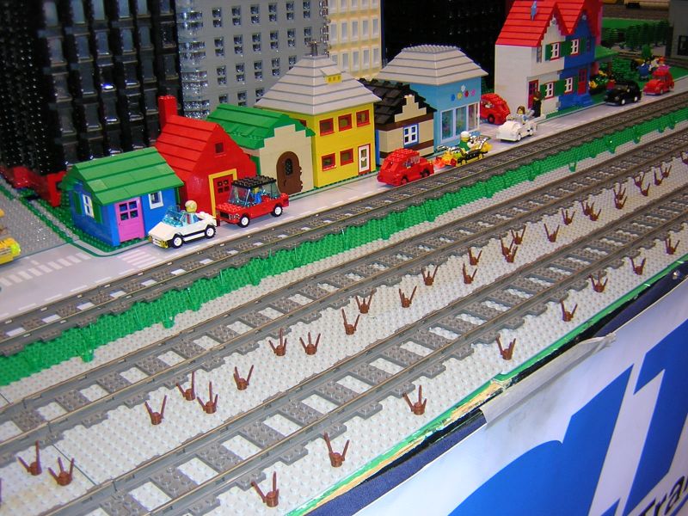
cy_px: 258
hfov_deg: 51.4
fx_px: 716
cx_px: 344
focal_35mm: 36
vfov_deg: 39.7
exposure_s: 1/30
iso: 100
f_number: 2.6
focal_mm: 4.7
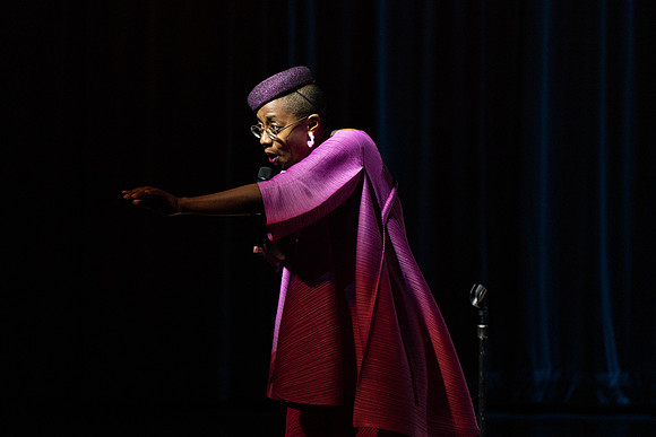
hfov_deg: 5.2
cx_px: 328
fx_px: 7236
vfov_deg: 3.5
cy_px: 218
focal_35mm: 397
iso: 3200
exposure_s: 1/320
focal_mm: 397
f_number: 8
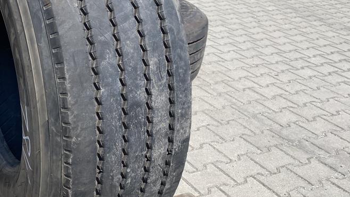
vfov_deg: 25.4
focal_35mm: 47
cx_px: 76
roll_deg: -5.1
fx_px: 436
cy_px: 88
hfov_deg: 42.0
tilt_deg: -21.6
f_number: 1.8
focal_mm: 4.25
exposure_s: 1/2571
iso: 32
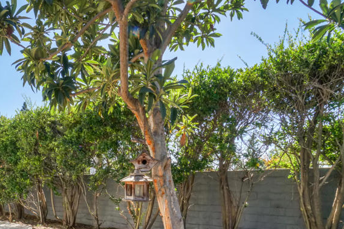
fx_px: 258
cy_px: 180
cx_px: 76
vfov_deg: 45.7
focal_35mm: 27
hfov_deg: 62.5
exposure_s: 1/30
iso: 100
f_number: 22
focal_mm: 10
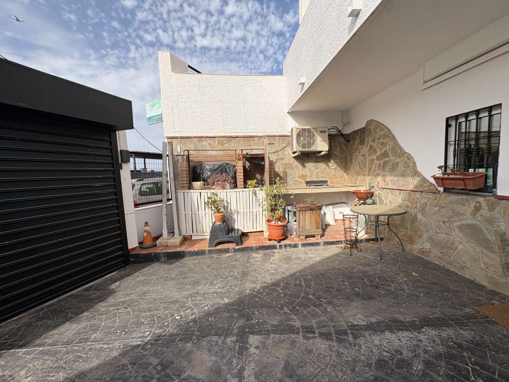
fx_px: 206
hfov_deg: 102.1
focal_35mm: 14
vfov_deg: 85.7
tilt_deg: -4.1
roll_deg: +2.3
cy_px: 191
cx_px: 254
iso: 40
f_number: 2.2
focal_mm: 2.22
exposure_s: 1/1346
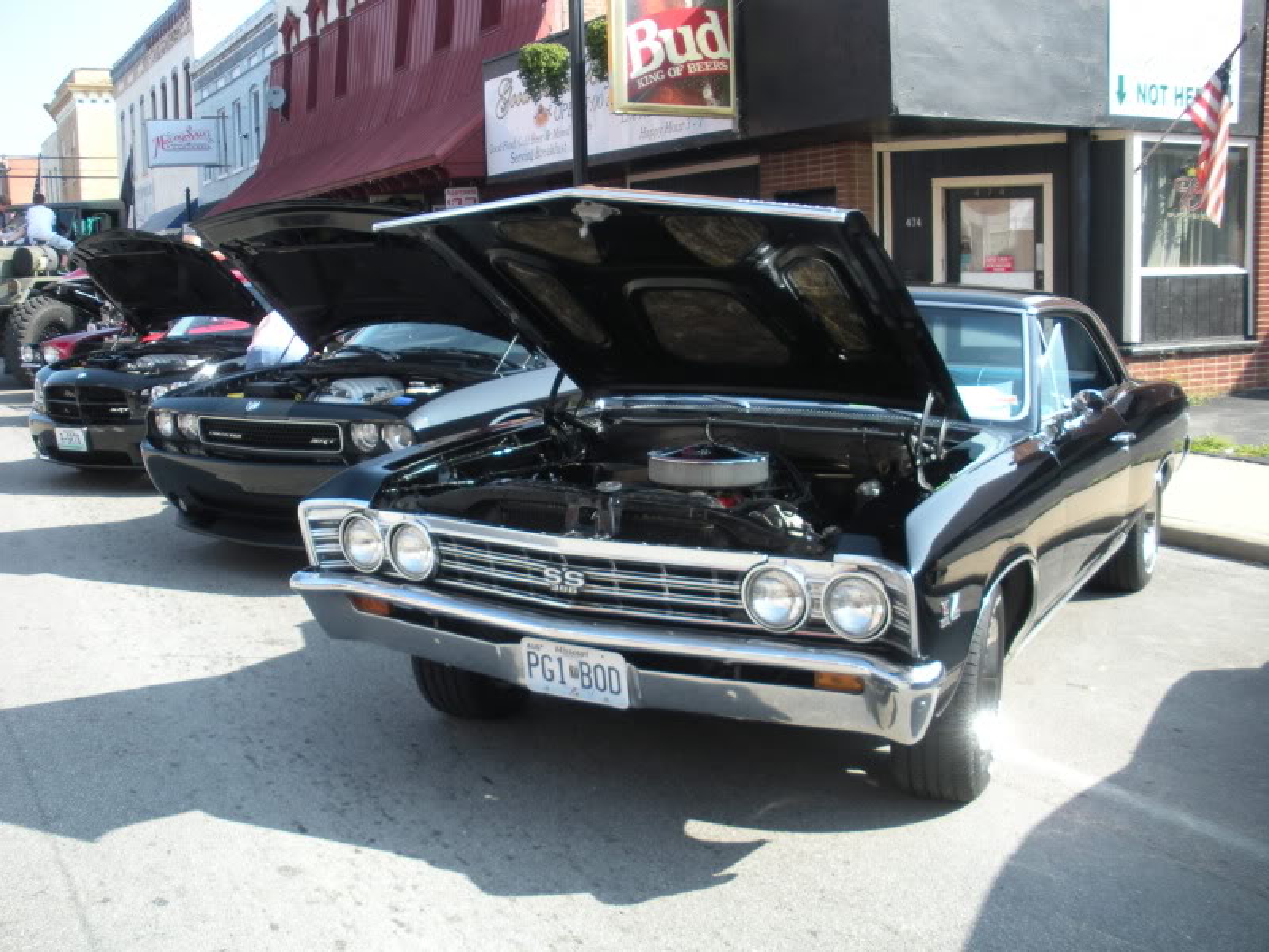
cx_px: 634
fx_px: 1320
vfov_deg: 39.7
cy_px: 476
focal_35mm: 36
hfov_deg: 51.4
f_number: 3.5
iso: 64
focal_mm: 6.3
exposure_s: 1/136
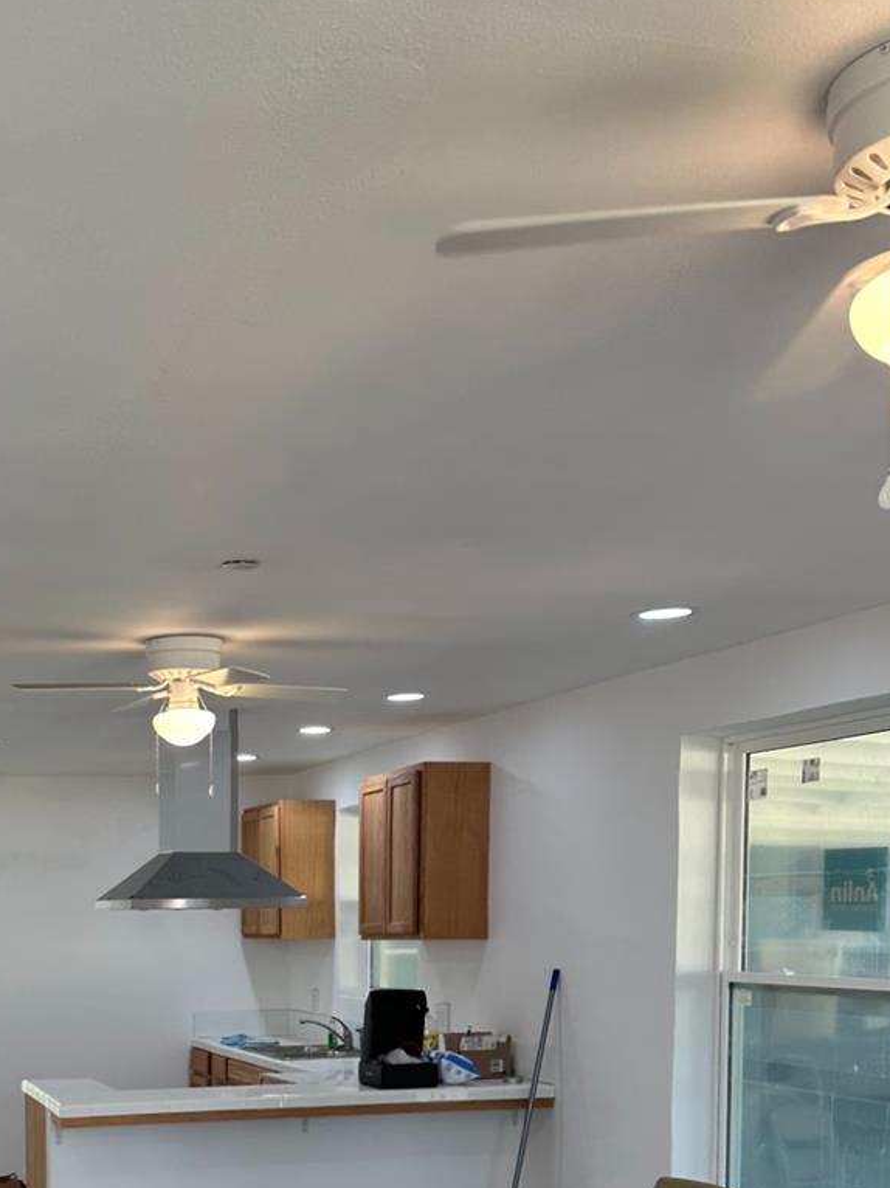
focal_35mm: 47
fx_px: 1612
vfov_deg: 38.3
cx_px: 112
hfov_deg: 29.7
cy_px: 1019
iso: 64
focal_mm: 6.86
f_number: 1.78
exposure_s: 1/120
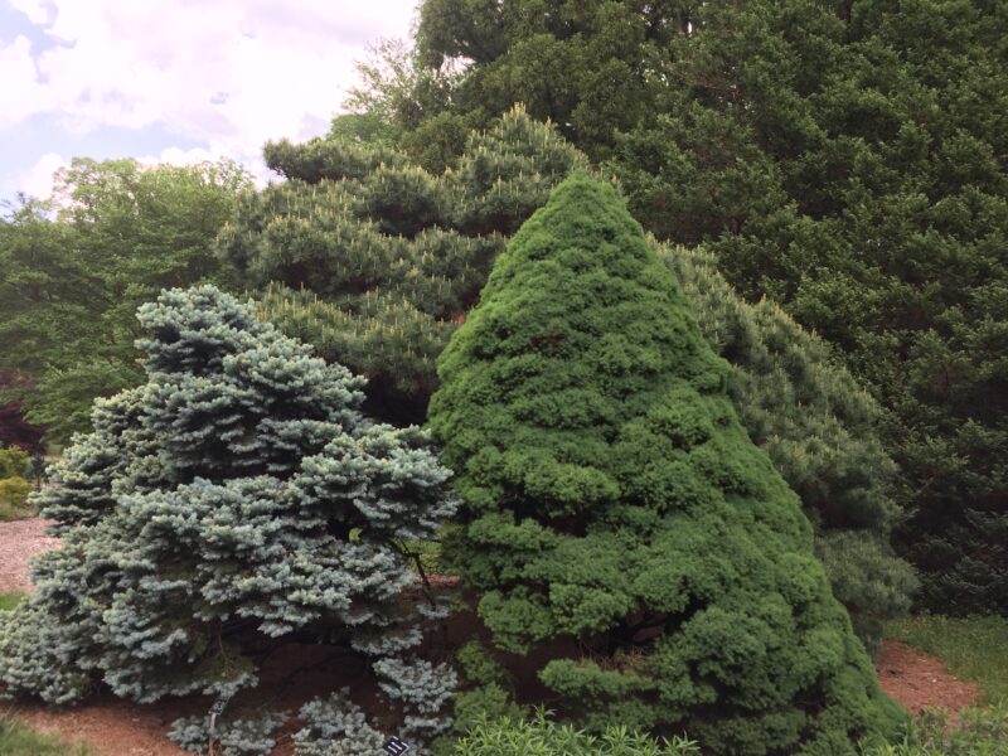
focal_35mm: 29
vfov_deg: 48.2
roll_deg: -2.3
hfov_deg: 61.7
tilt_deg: -1.0
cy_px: 378
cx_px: 504
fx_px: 844
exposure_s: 1/439
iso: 32
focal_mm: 4.15
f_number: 2.2
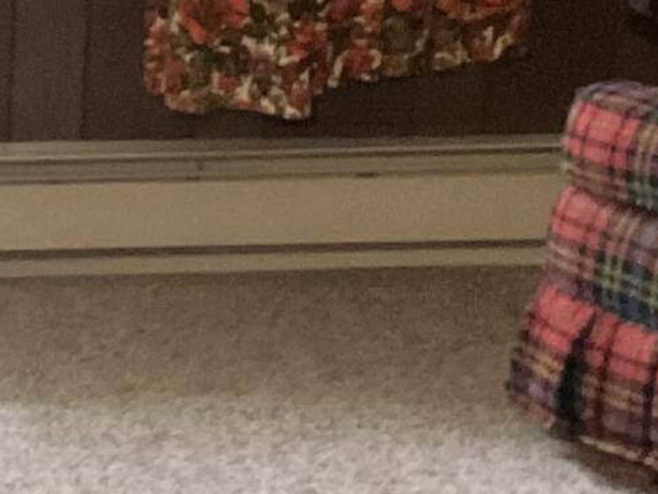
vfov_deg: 8.3
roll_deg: -1.8
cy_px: -90
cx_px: -120
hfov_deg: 11.0
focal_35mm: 177
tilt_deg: -14.0
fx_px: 3365
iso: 640
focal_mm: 3
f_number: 1.8
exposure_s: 1/15
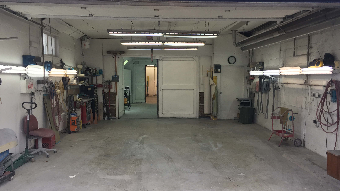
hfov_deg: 61.0
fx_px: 288
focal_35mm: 32
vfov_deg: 36.7
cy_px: 102
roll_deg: -0.8
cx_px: 171
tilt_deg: -5.0
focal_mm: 4.15
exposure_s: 1/120
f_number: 2.2
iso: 50
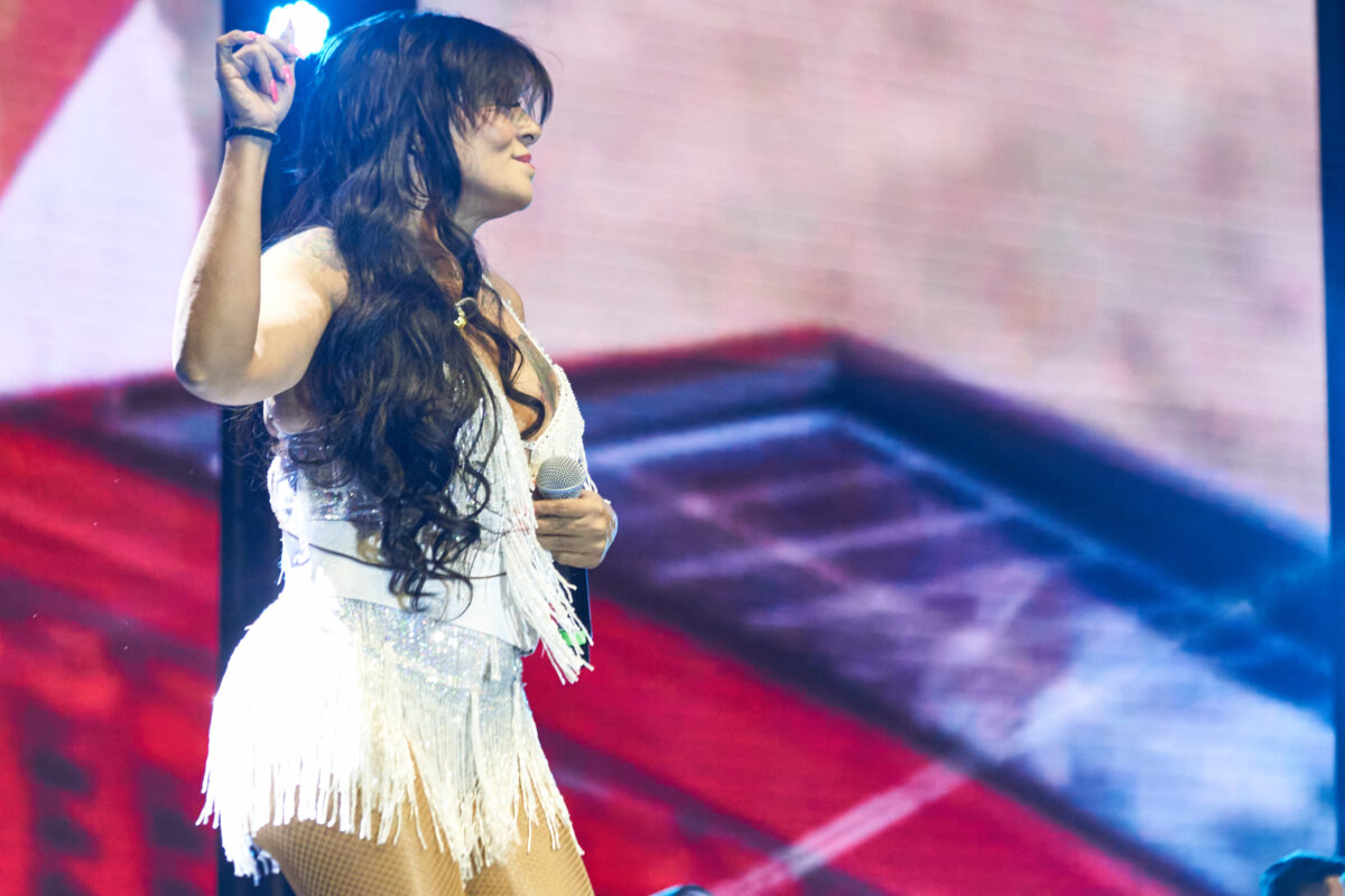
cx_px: 672
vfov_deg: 8.7
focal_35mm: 157
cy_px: 448
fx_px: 5865
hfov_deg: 13.1
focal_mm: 105
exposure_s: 1/250
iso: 8000
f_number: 5.6
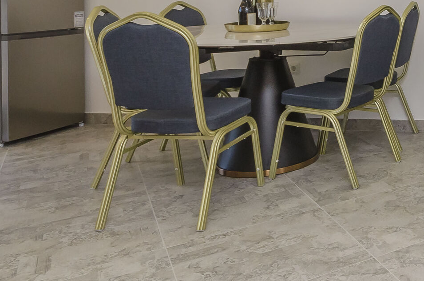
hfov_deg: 34.5
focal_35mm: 44
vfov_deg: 28.3
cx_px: 523
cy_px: -7
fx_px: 517
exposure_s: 1/80
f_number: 9
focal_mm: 10
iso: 100
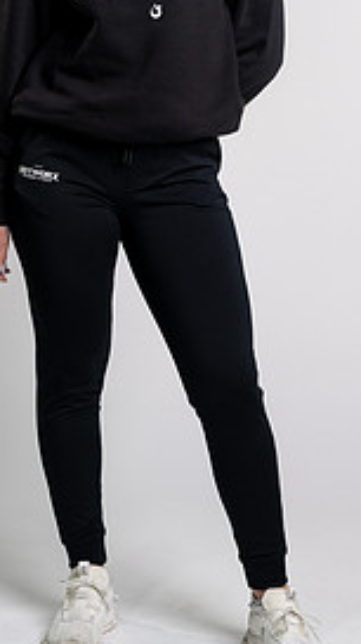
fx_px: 2509
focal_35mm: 147
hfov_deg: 8.2
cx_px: 177
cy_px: 179
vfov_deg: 14.6
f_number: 4
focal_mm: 85
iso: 200
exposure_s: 1/160
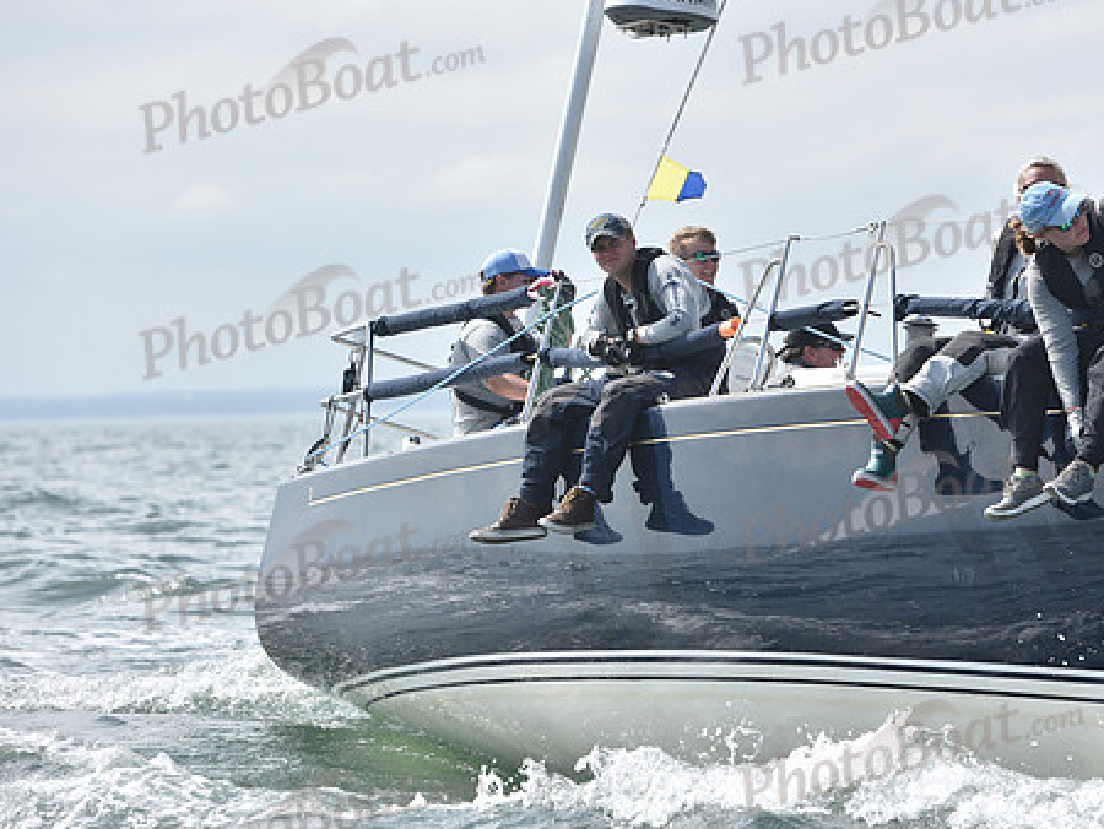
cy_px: 408
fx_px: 6127
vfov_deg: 7.7
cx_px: 613
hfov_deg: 10.3
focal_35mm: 192
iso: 200
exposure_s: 1/1250
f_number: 5
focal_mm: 155
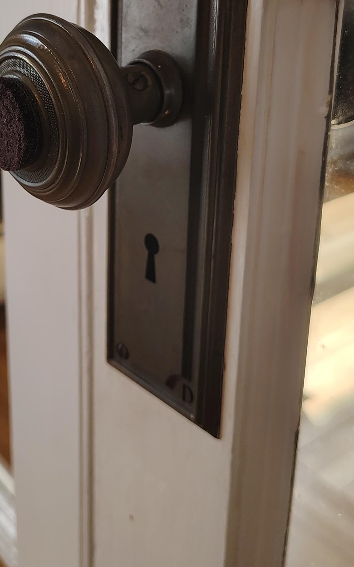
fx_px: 726
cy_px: 152
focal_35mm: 47
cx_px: 100
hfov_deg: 27.1
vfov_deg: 41.6
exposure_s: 1/120
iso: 638
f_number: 1.8
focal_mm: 5.56
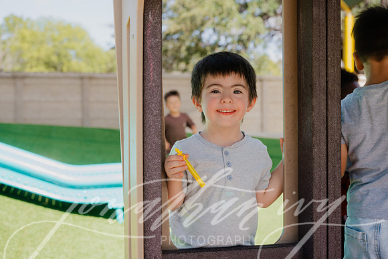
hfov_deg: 37.5
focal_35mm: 53
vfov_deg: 25.5
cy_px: 130
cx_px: 194
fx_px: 571
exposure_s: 1/800
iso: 560
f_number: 5
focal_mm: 53
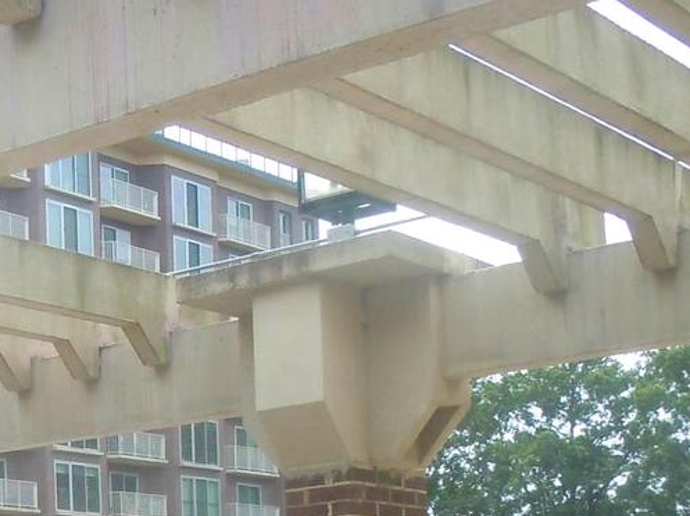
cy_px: 660
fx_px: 1733
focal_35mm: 87
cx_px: -47
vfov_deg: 16.1
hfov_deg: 21.5
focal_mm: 5.4
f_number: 3.5
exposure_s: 1/500
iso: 100
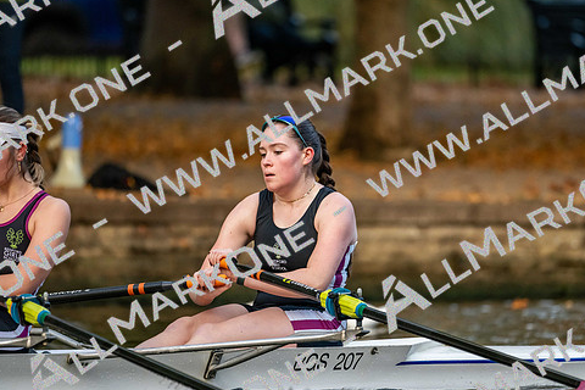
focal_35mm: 483
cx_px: 278
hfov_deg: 4.3
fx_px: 7848
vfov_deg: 2.8
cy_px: 218
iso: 2800
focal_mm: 400
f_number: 4.5
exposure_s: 1/2500
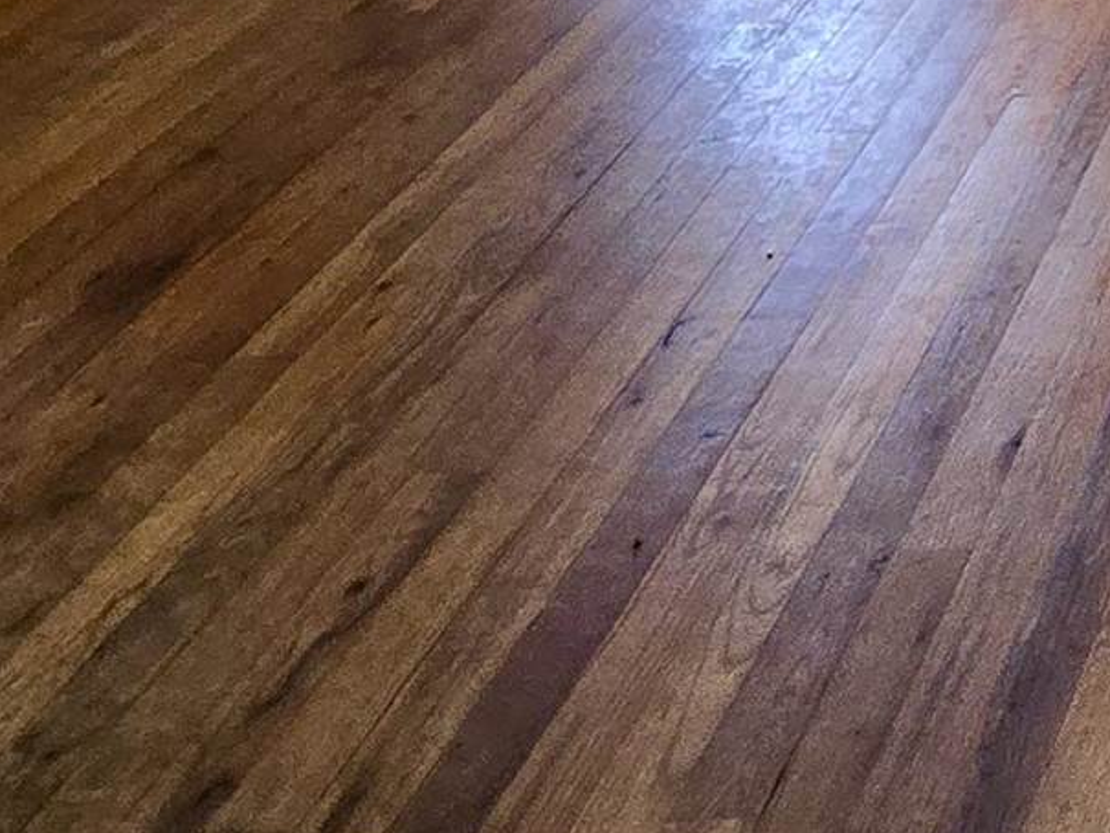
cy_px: -734
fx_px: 2117
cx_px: 1818
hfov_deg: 22.2
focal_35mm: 66
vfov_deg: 17.4
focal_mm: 2.2
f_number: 2.2
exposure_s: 1/60
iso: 200
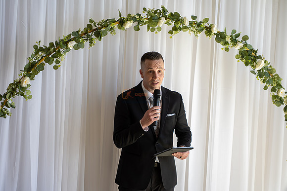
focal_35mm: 165
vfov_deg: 8.3
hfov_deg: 12.4
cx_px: 144
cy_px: 96
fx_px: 1316
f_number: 3.2
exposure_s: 1/160
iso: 100
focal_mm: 165
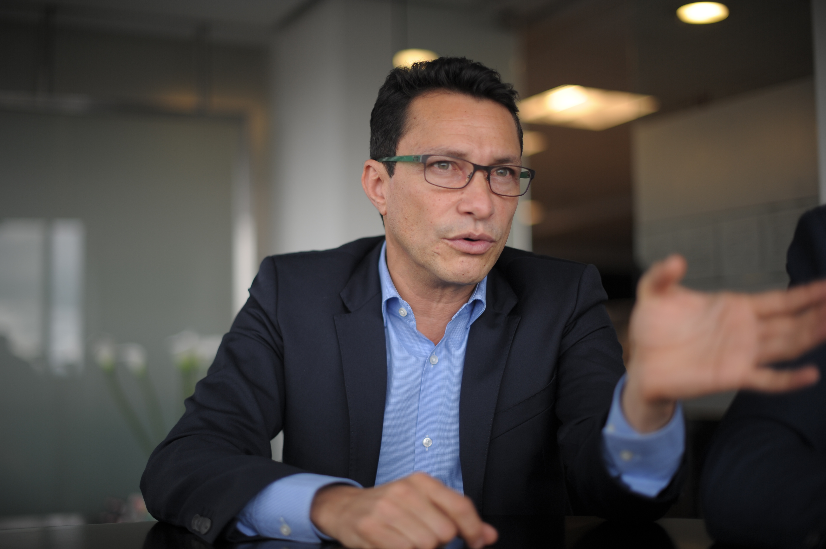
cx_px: 413
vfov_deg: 27.0
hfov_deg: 39.6
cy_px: 274
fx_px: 1146
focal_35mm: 50
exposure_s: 1/250
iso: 200
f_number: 1.4
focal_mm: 50
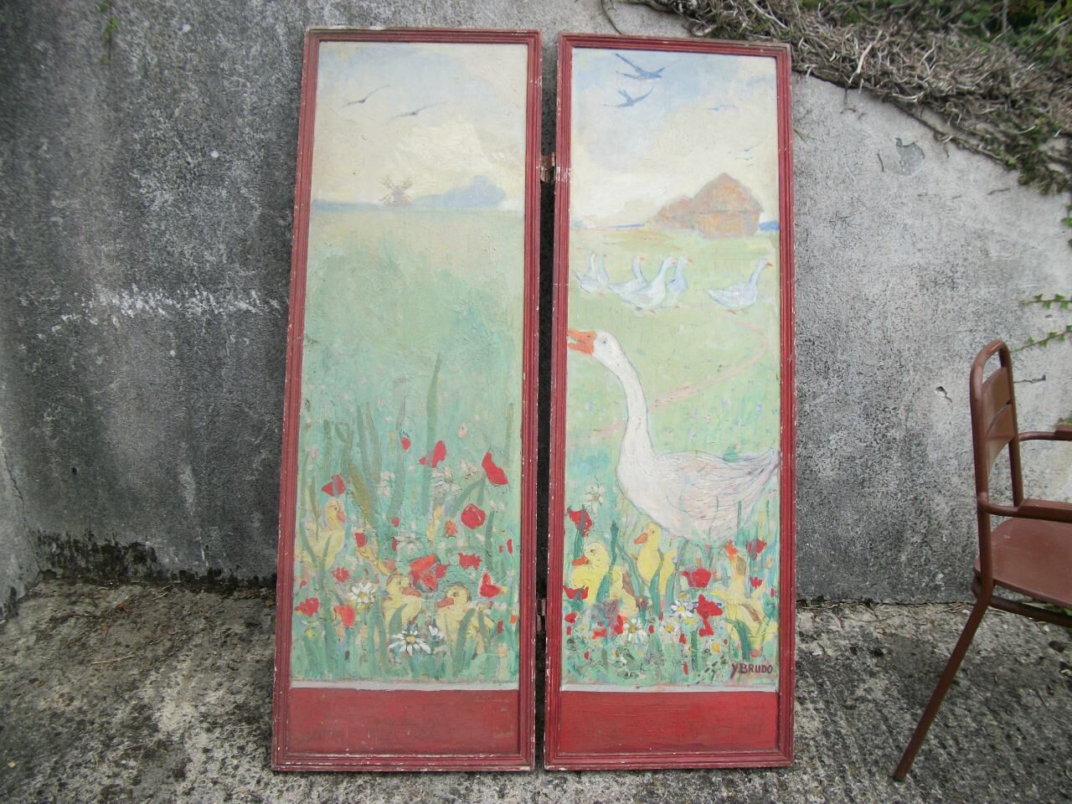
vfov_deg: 44.2
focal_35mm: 32
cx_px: 536
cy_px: 402
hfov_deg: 56.8
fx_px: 991
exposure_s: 1/100
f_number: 8.8
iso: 80
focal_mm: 5.7
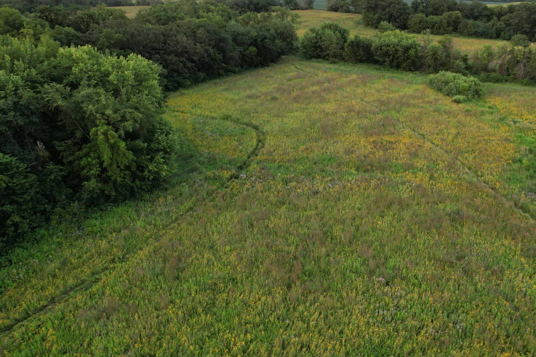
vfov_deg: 47.8
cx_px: 328
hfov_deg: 66.6
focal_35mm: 27
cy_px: 150
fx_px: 402
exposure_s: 1/80
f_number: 2.8
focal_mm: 8.4
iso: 100
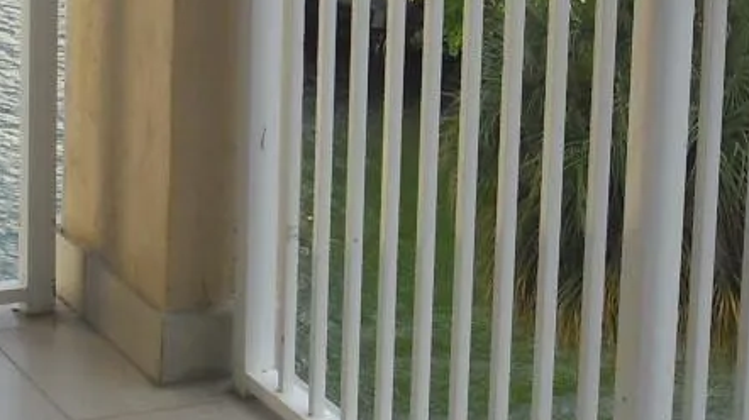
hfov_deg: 14.3
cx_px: 268
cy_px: -115
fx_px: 2977
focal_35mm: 150
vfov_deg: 8.0
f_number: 8
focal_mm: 6.2
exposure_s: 1/100
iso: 100
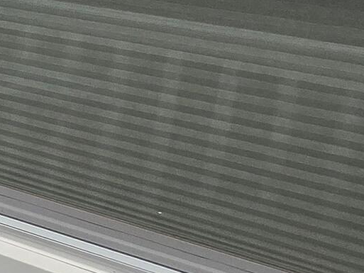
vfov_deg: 18.3
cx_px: -653
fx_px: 799
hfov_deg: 12.6
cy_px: -67
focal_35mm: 76
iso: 50
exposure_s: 1/120
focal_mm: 2.2
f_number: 2.2
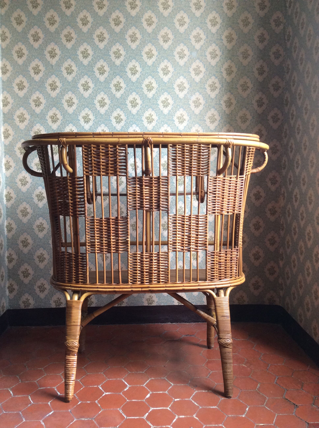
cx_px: 160
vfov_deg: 56.9
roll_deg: -0.2
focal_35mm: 32
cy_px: 214
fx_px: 394
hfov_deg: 44.1
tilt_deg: -5.2
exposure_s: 1/25
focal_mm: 3.3
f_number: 2.4
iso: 80
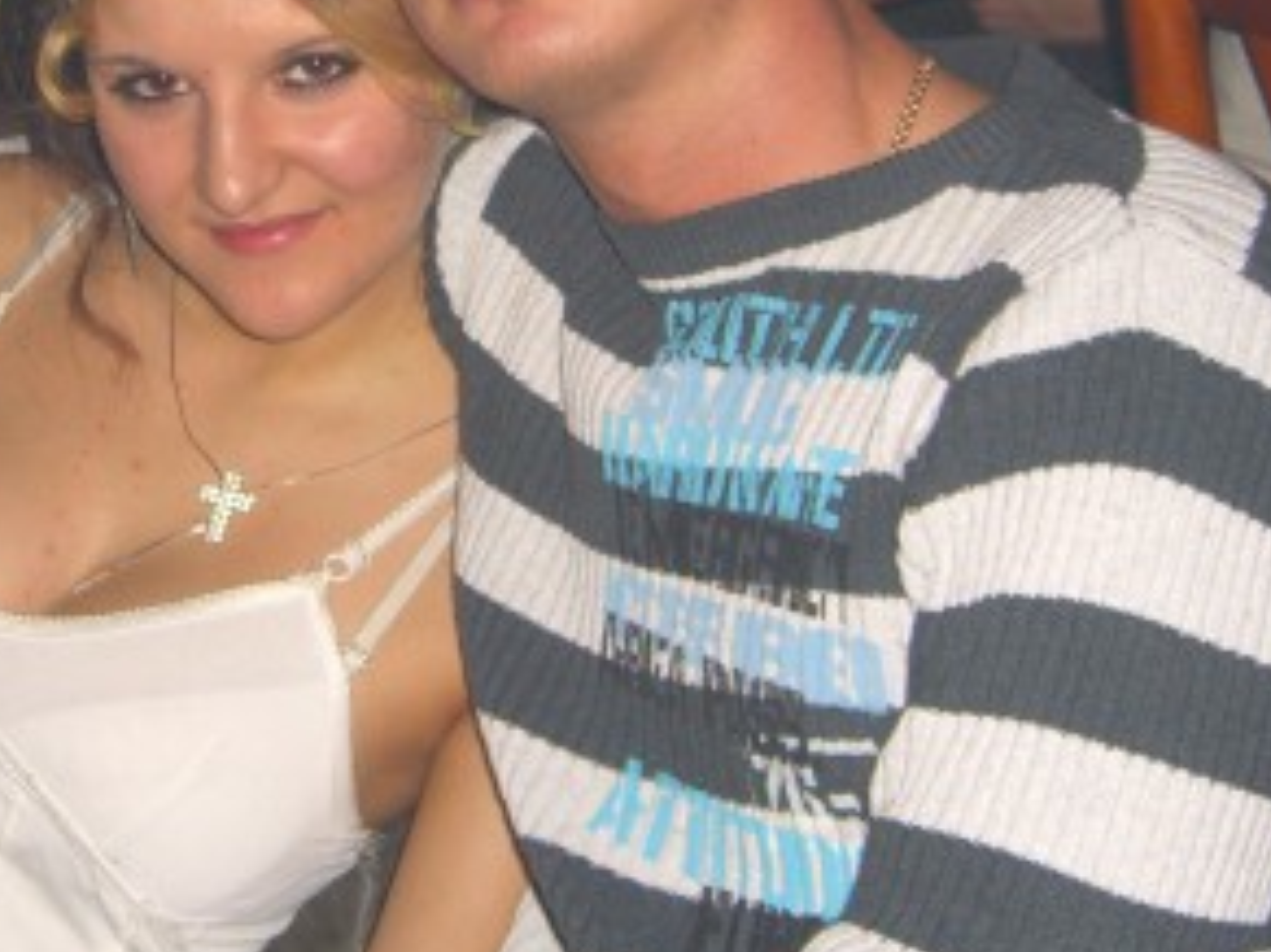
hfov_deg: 20.5
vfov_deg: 15.5
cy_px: 210
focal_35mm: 95
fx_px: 3487
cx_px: 332
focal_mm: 9.5
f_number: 3.1
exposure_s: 1/60
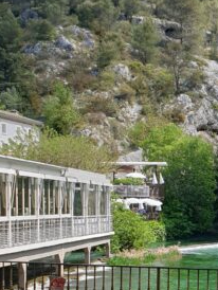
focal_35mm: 97
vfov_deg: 20.0
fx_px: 813
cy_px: 228
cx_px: 334
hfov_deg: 14.2
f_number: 2.4
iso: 50
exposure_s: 1/654
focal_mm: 4.3
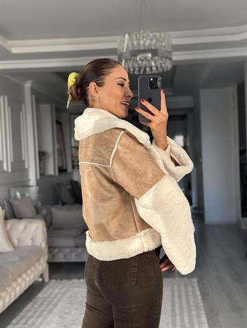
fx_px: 456
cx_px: 124
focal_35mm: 48
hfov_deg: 30.3
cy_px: 164
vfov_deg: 39.6
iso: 80
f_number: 1.78
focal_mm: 6.86
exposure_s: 1/155
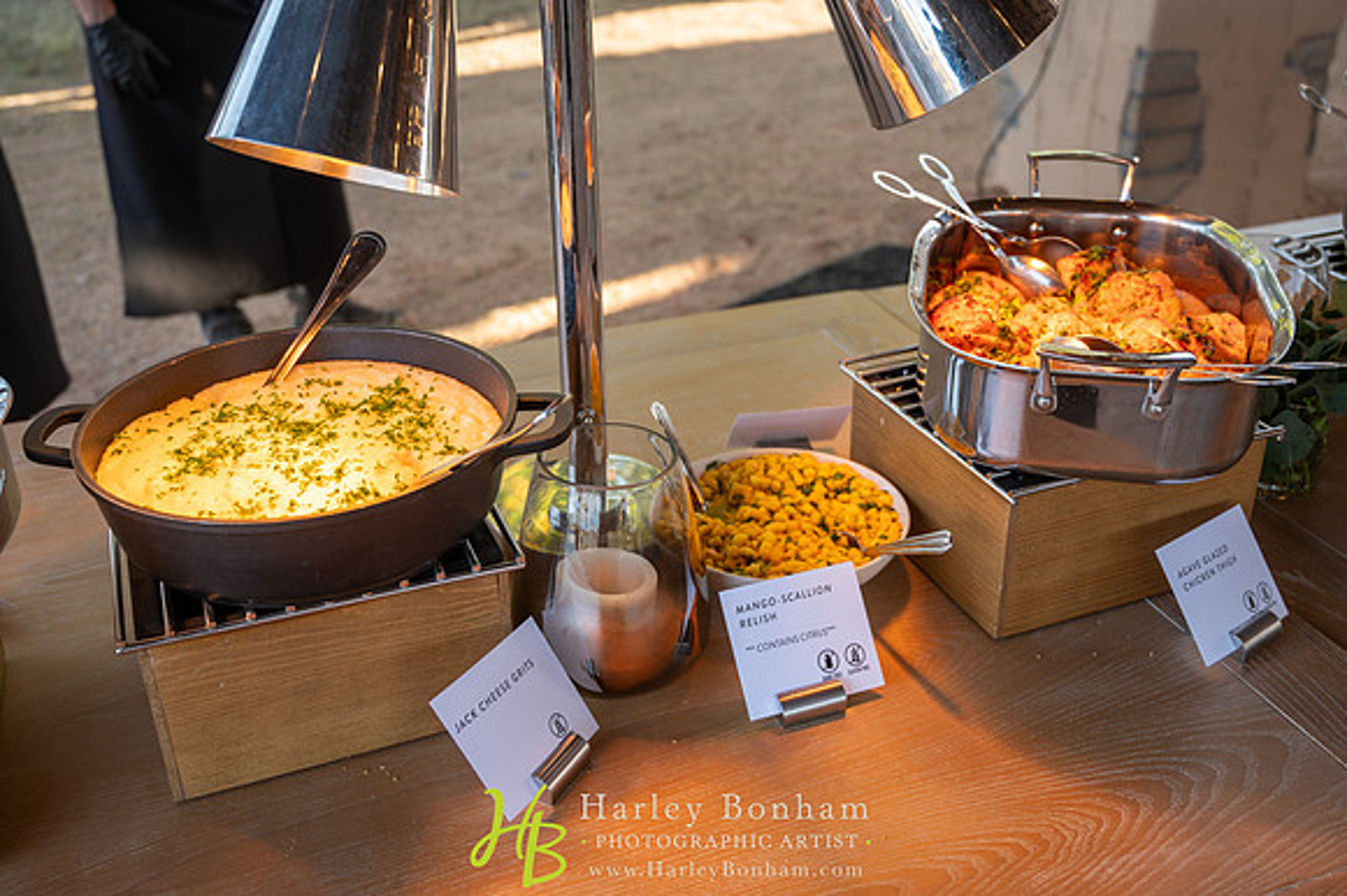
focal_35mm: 36
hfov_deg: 53.2
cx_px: 674
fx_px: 1346
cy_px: 448
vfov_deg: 36.8
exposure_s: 1/100
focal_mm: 36
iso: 100
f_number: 4
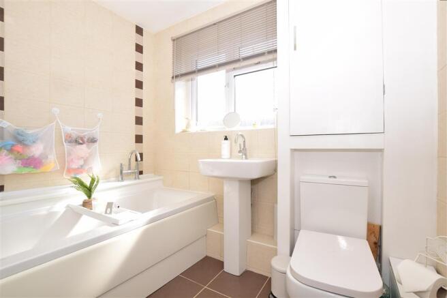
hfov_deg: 100.4
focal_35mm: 15
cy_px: 149
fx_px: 186
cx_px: 224
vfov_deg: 77.3
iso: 400
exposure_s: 1/200
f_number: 8
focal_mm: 10
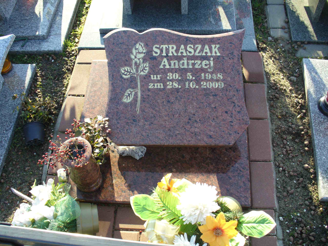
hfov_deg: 50.1
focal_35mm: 37
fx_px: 351
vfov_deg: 38.7
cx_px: 164
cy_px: 123
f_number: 2.8
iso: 80
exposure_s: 1/160
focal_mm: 6.1
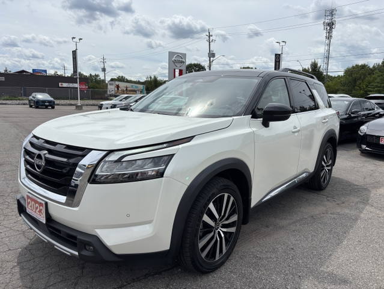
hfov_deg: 67.3
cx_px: 192
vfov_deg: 53.1
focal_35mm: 26
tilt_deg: -8.4
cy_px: 144
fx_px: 289
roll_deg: -1.7
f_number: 1.6
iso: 50
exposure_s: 1/6711
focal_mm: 5.96
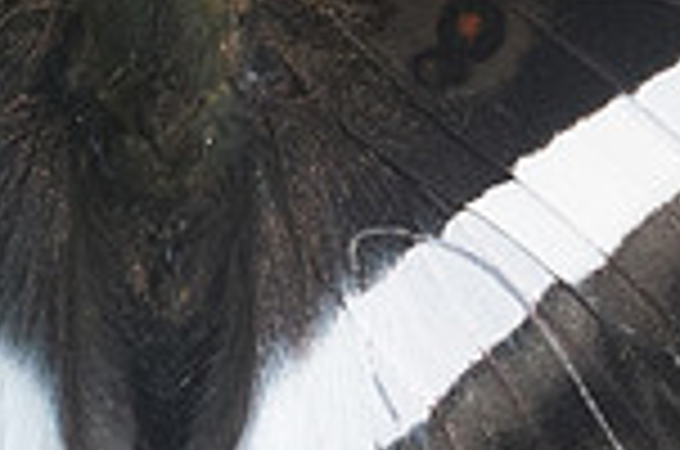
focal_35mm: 1577
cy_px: 217
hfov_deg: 1.3
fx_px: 29725
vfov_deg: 0.9
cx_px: 219
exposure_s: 1/500
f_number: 10
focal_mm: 150
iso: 800
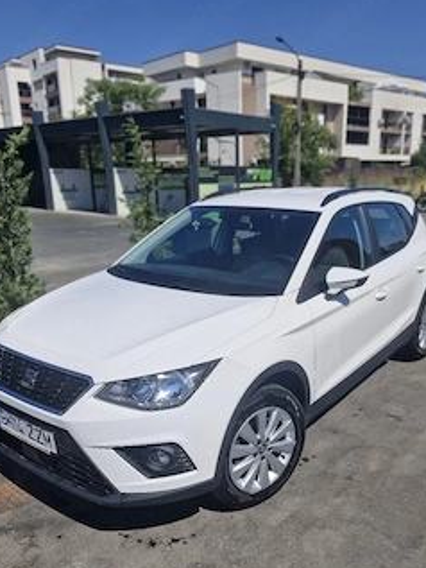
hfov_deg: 48.1
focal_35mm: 29
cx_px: 243
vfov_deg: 61.4
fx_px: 476
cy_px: 319
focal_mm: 5.54
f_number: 1.8
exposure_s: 1/5000
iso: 50
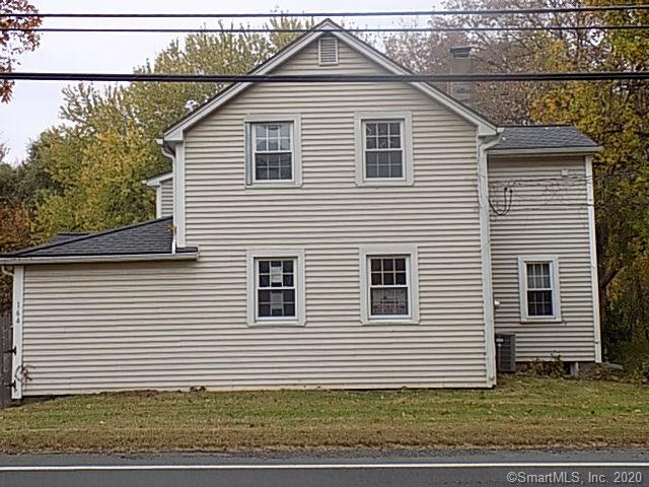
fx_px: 769
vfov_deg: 35.1
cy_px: 244
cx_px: 324
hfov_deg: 45.8
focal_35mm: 41
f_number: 3.6
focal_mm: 7.3
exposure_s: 1/250
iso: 100
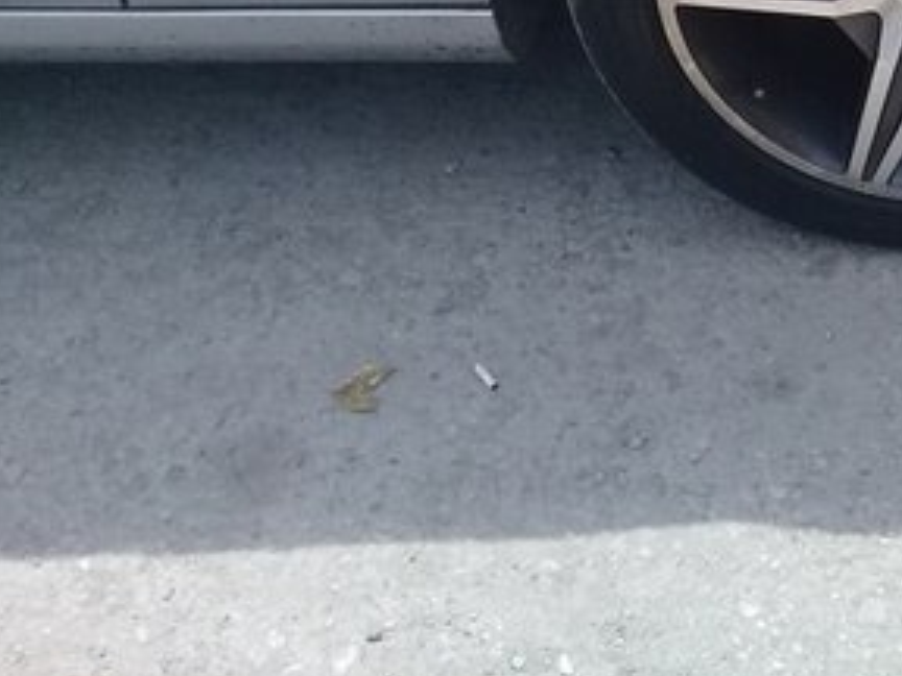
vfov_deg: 19.8
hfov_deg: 25.5
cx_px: 983
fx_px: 1850
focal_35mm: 71
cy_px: -80
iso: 50
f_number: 2.2
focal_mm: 3.3
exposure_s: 1/1048
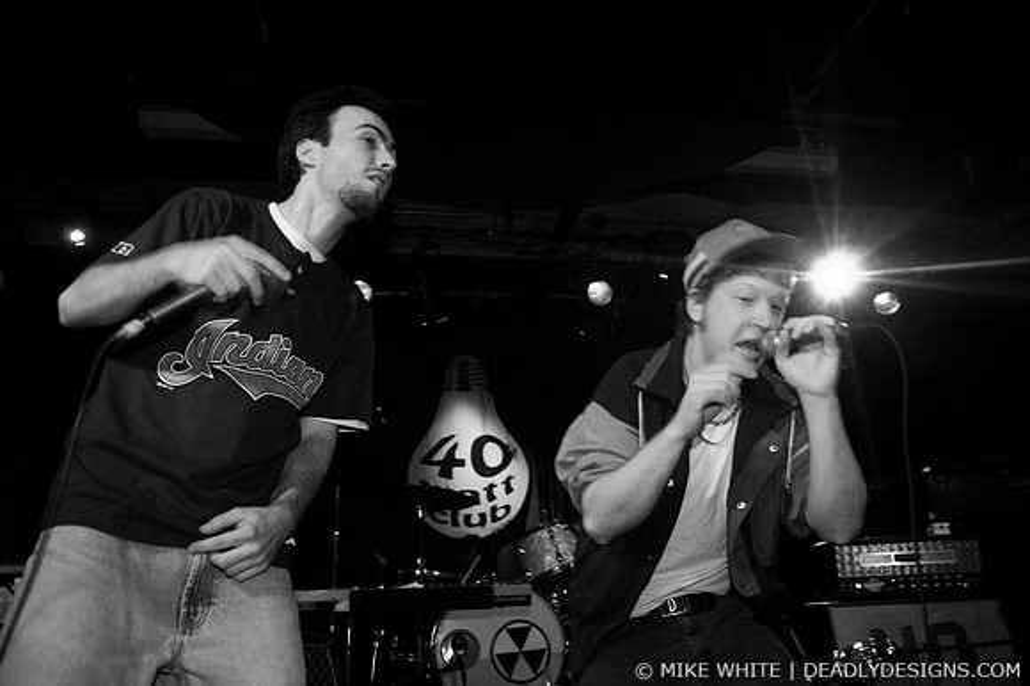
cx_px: 515
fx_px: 858
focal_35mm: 30
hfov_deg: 62.0
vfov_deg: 43.6
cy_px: 343
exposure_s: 1/60
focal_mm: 20
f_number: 3.2
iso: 800
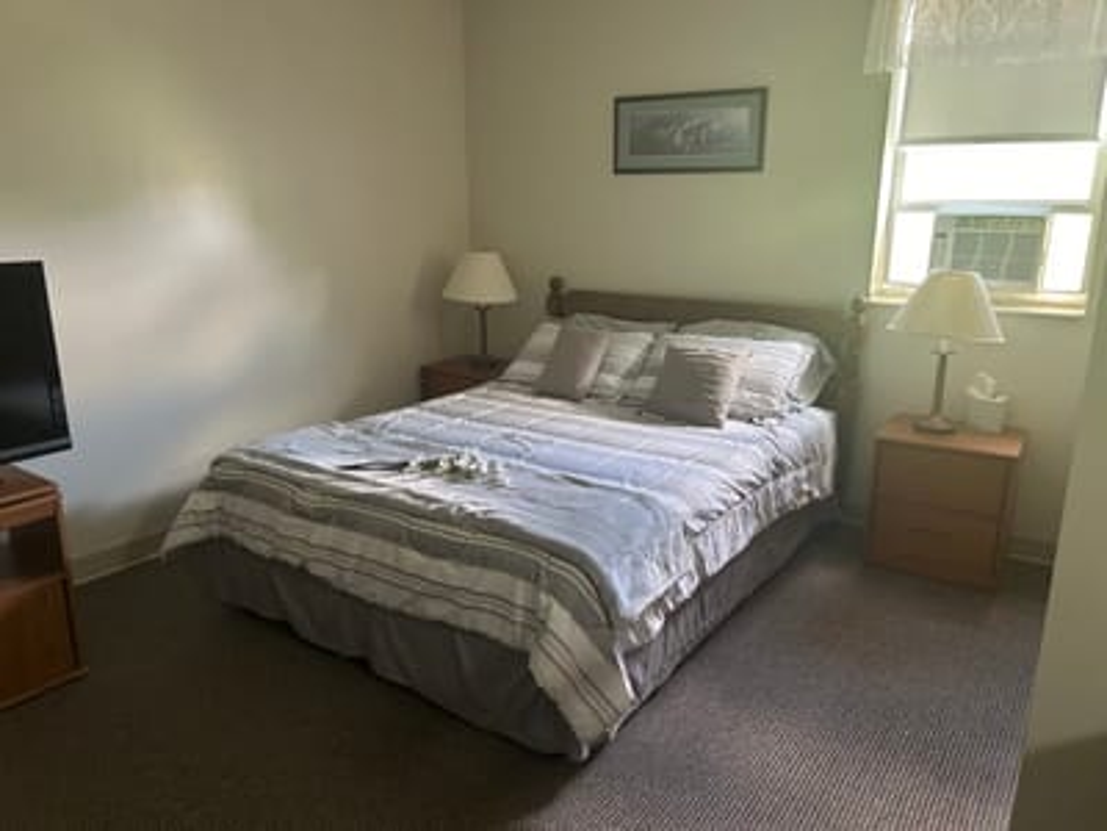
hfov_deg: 67.3
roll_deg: -0.1
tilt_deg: -15.0
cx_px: 554
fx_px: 831
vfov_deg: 53.1
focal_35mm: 26
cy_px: 416
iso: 400
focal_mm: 5.7
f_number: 1.5
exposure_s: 1/60
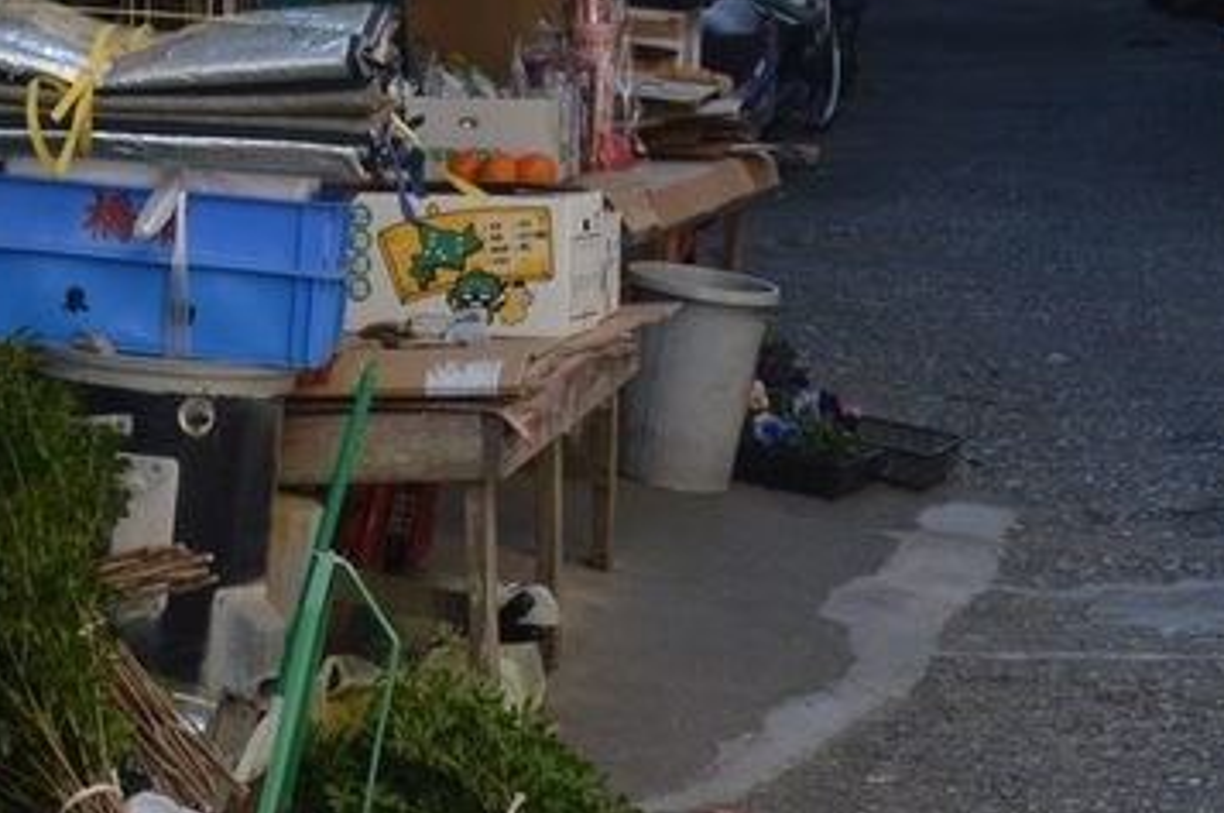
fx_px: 5999
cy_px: -172
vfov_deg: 7.7
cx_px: 586
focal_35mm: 177
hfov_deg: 11.6
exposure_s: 1/250
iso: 400
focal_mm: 35
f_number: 8
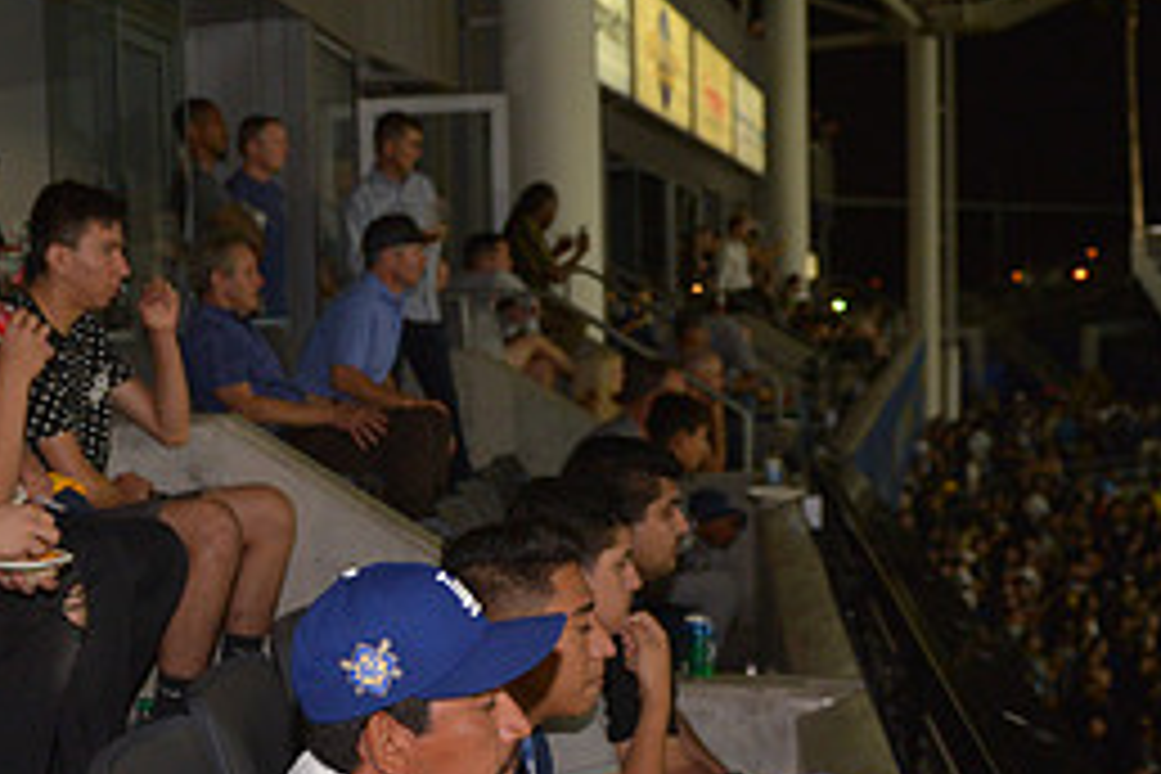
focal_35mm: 54
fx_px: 1741
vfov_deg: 25.0
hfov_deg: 35.3
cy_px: 443
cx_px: 180
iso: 1600
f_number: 3.2
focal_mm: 24
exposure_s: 1/1000
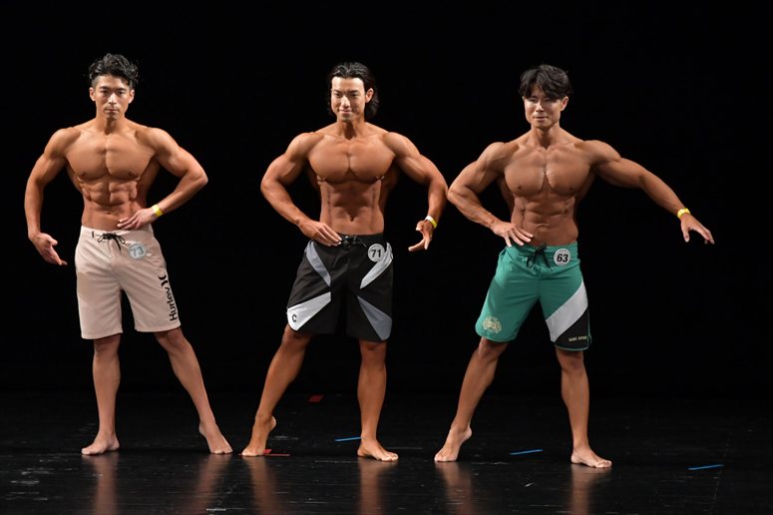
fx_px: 6117
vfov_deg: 4.8
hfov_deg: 7.2
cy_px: 258
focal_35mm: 285
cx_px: 386
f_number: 5.6
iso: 3200
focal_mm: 190
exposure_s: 1/400
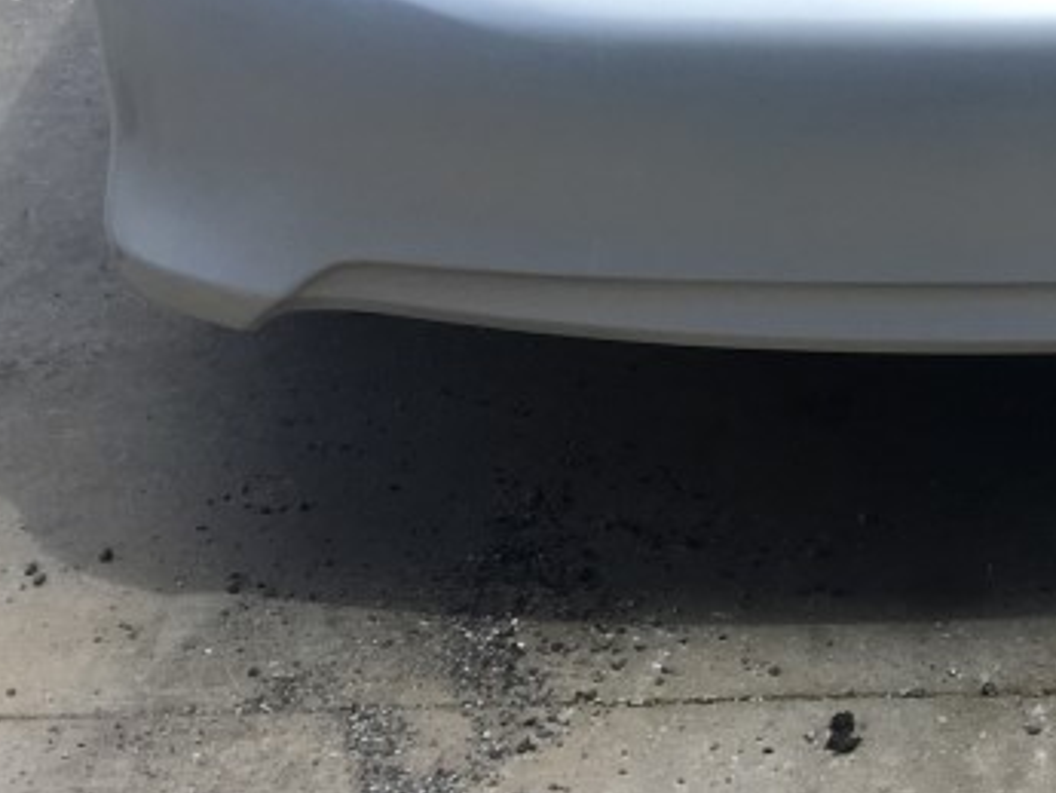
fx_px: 2624
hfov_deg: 22.3
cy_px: -318
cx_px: 931
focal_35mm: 86
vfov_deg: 16.0
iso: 25
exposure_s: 1/578
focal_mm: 4.15
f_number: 2.2
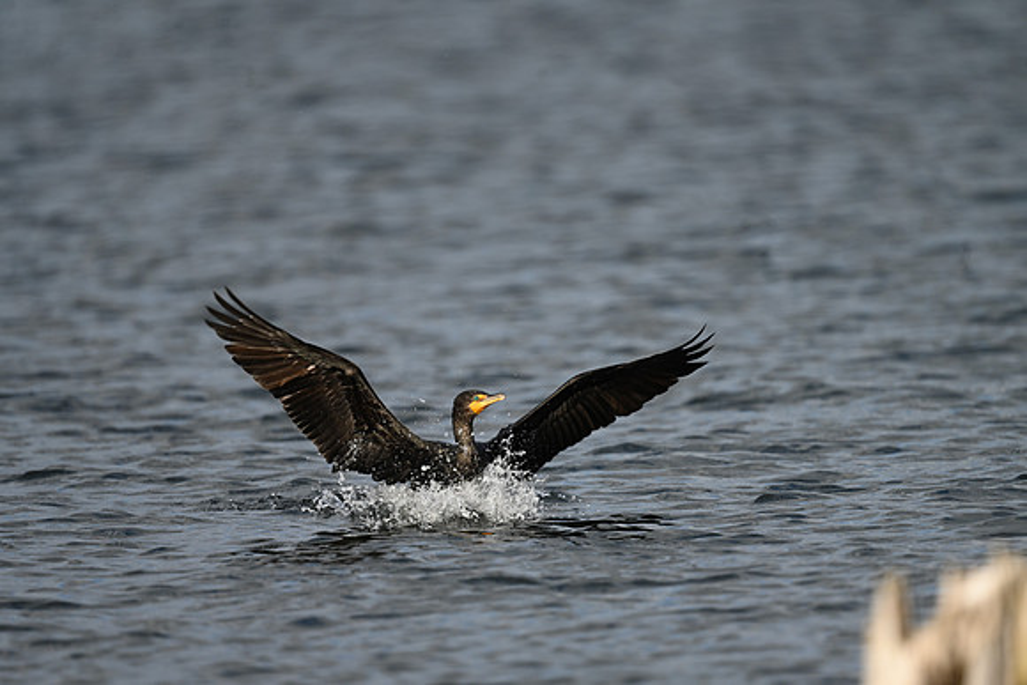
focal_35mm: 800
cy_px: 342
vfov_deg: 1.7
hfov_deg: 2.6
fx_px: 22826
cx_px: 514
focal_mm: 800
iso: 200
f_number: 6.3
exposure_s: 1/800
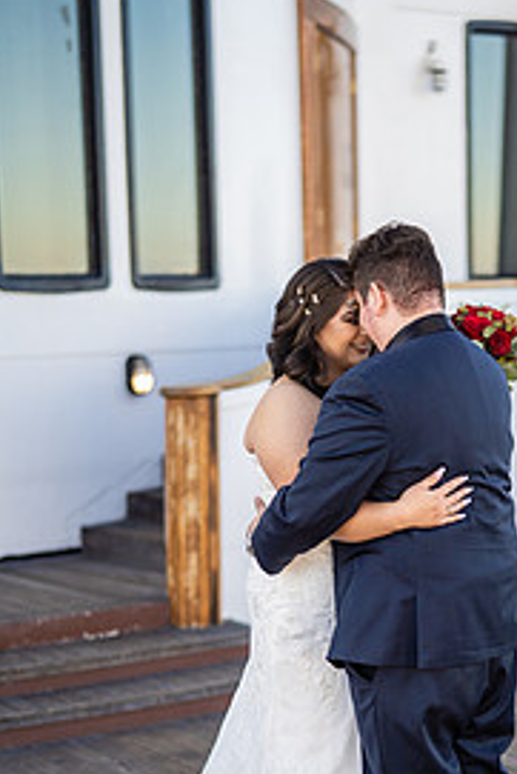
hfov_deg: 16.4
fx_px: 1786
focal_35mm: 83
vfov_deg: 24.1
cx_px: 380
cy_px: 603
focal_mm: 50
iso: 200
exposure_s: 1/2500
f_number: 1.4
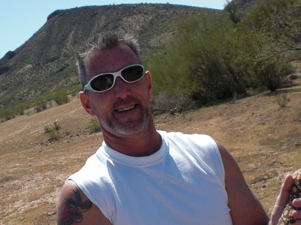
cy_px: 182
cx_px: 132
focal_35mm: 65
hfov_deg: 29.8
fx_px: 565
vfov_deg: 22.3
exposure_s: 1/400
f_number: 5.6
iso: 64
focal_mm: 6.3
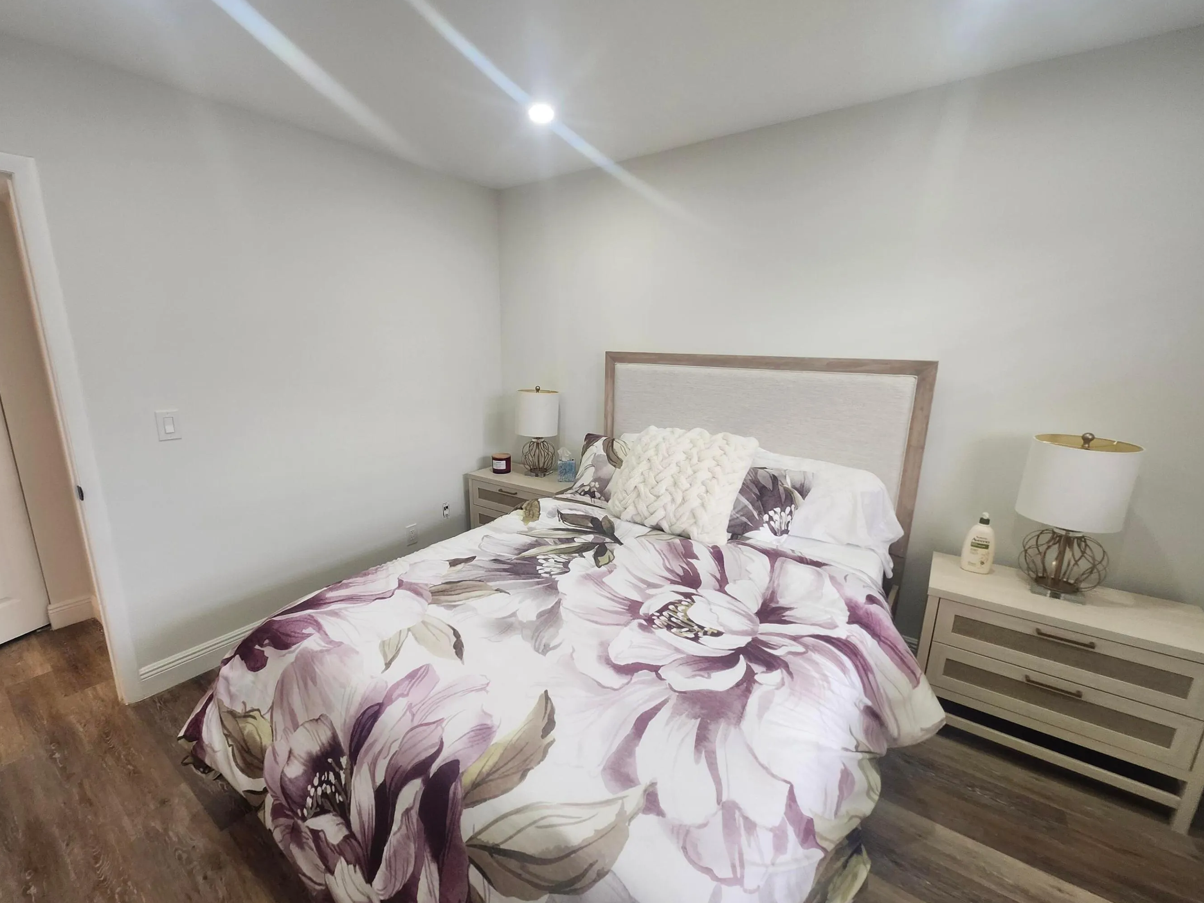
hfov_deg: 102.0
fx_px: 487
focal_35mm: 14
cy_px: 440
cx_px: 574
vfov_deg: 85.7
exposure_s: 1/60
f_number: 2.2
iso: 125
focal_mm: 1.74
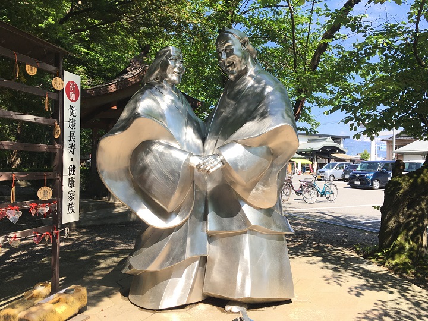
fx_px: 359
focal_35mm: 29
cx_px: 214
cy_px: 160
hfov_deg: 61.7
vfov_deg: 48.2
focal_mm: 4.15
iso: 25
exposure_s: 1/705
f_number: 2.2
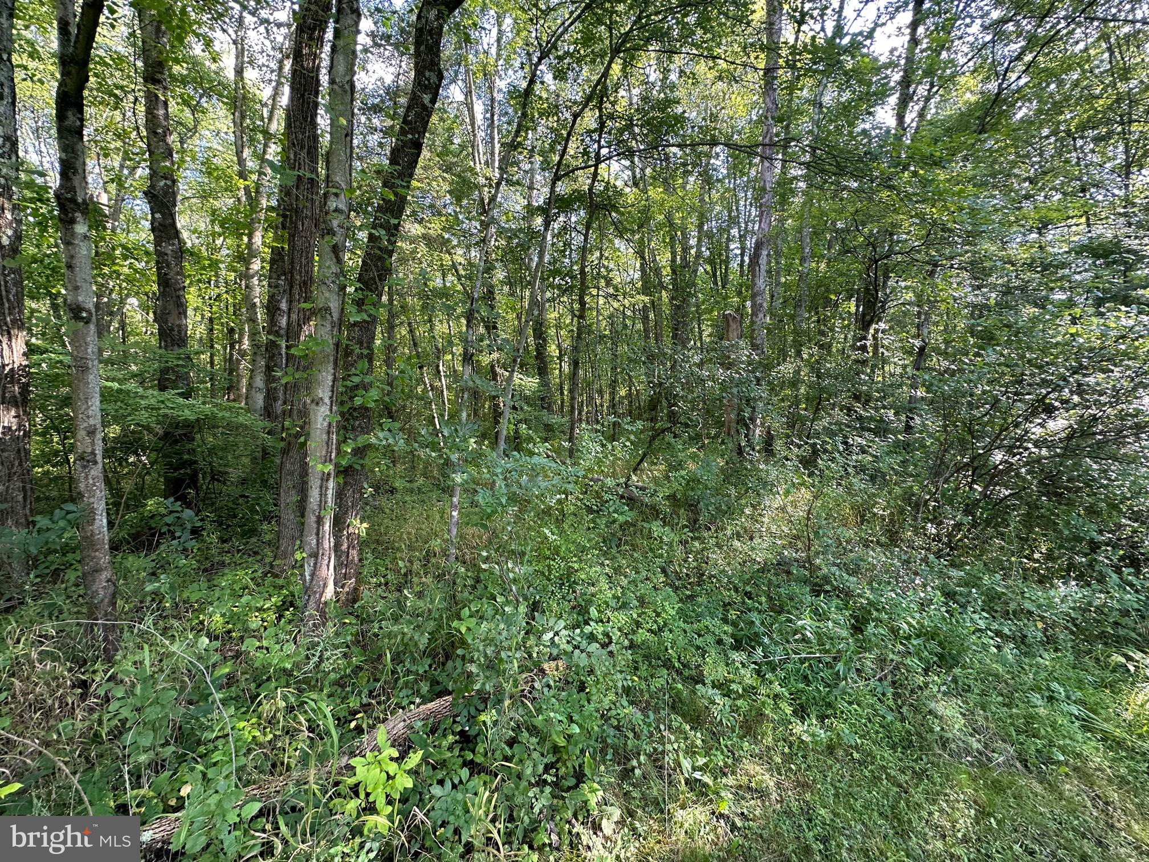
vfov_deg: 85.7
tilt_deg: -3.3
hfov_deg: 102.1
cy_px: 431
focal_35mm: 14
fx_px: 465
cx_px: 574
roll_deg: -0.7
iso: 125
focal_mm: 2.22
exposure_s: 1/99
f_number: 2.2
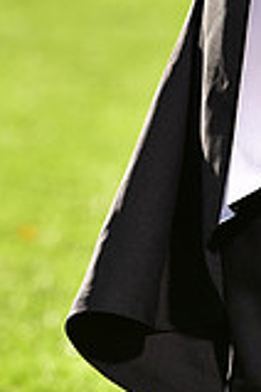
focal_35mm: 728
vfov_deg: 2.8
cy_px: -227
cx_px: 356
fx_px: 7916
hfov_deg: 1.9
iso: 80
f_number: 5
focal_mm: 200
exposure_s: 1/250
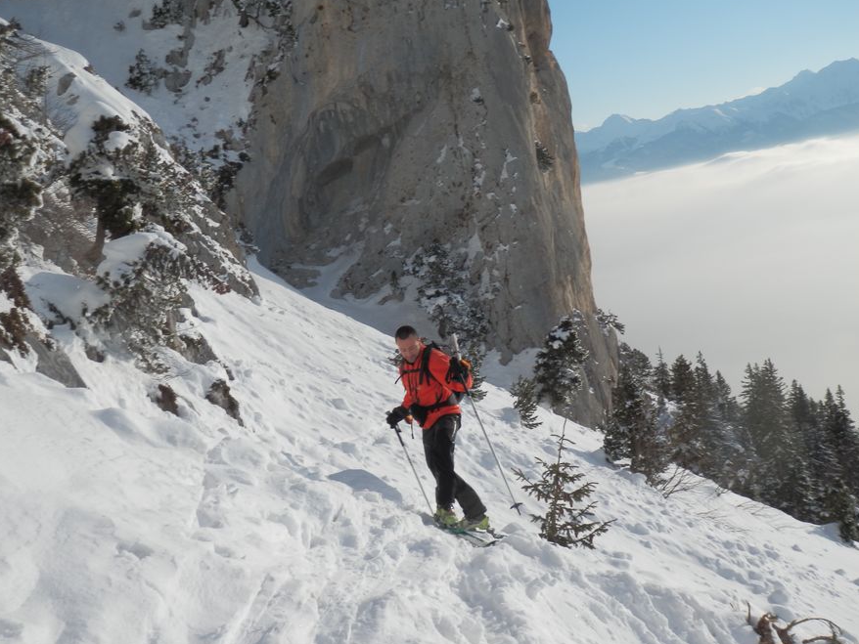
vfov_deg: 35.2
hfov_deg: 45.8
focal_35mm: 41
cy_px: 323
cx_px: 434
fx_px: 1018
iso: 80
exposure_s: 1/160
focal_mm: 7.3
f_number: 10.4
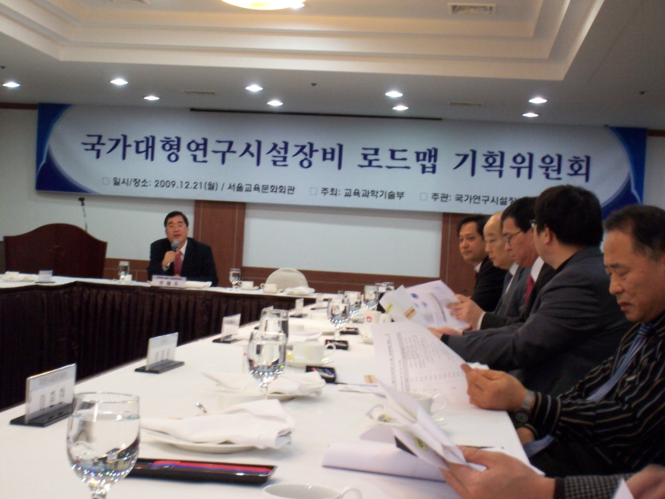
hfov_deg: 31.7
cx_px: 332
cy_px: 250
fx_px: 1172
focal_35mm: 61
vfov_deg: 24.0
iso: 160
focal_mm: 9.9
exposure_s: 1/15
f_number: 4.1
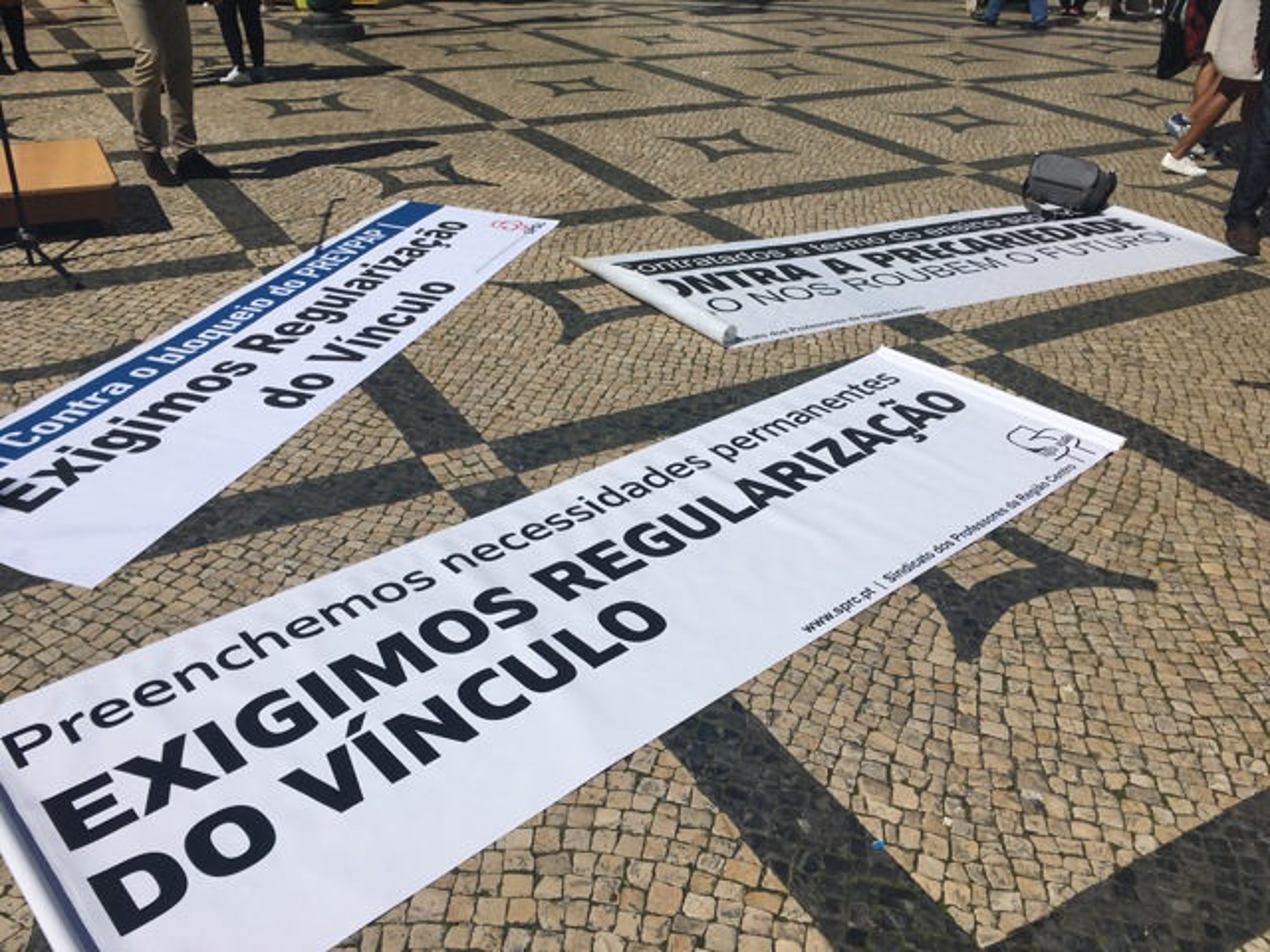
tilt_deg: -29.6
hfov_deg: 61.7
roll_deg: +2.7
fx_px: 1064
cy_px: 476
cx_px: 635
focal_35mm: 29
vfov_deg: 48.2
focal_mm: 4.15
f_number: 2.2
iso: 25
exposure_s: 1/5495
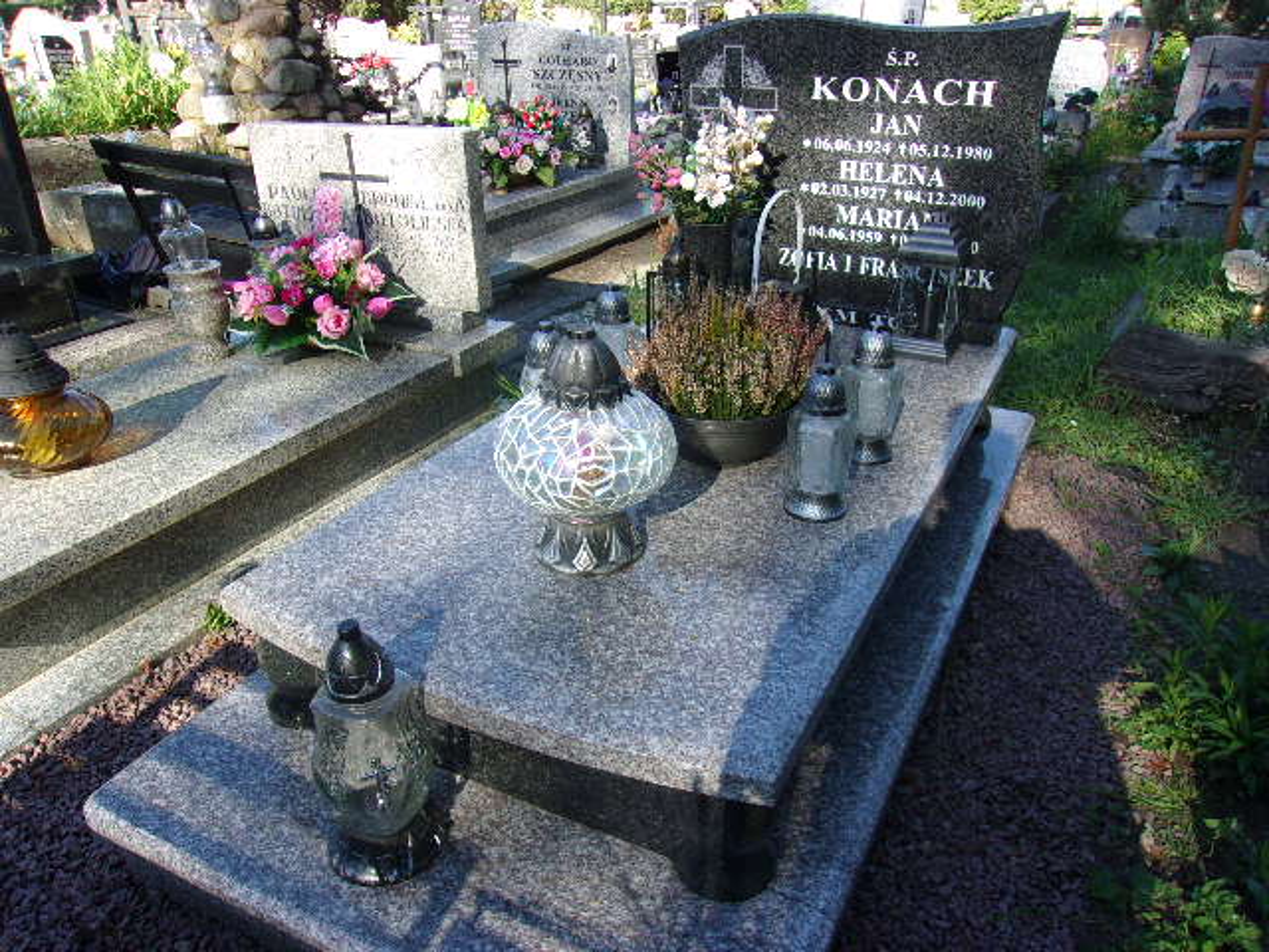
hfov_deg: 65.3
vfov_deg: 51.4
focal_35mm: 27
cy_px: 476
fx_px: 990
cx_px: 634
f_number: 3
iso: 80
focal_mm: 4.9
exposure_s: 1/320
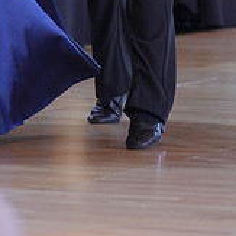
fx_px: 3286
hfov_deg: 4.1
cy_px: -153
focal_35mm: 426
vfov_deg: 4.1
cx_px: 60
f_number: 2
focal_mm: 94
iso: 800
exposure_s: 1/500
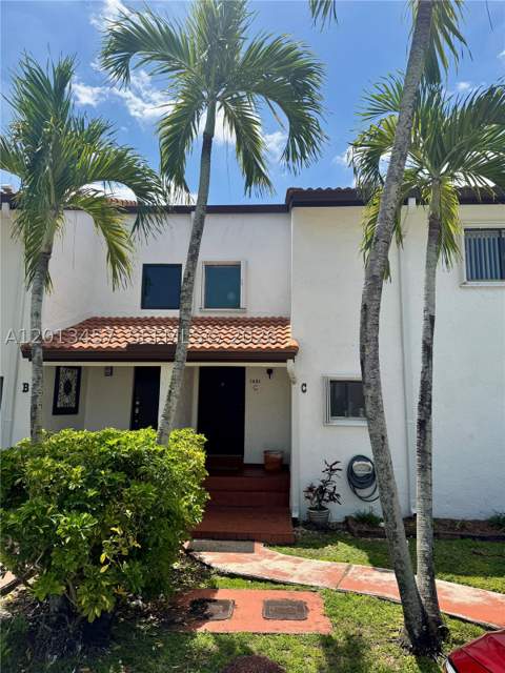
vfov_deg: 71.6
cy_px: 336
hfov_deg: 56.8
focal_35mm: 24
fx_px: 467
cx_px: 252
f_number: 1.78
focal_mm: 6.76
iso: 80
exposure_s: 1/4310
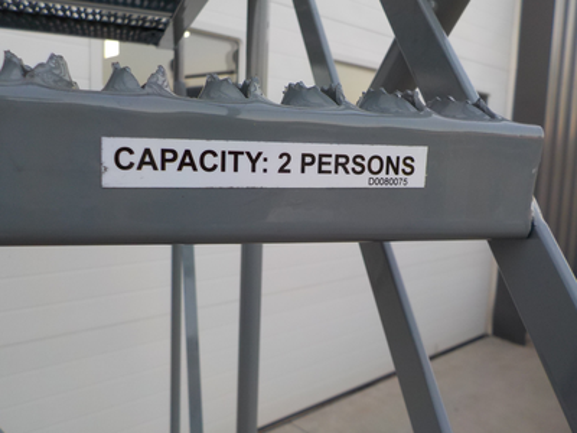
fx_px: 500
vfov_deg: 46.8
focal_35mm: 30
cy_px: 216
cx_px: 288
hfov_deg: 60.0
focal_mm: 4.1
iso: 125
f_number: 3.3
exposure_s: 1/60
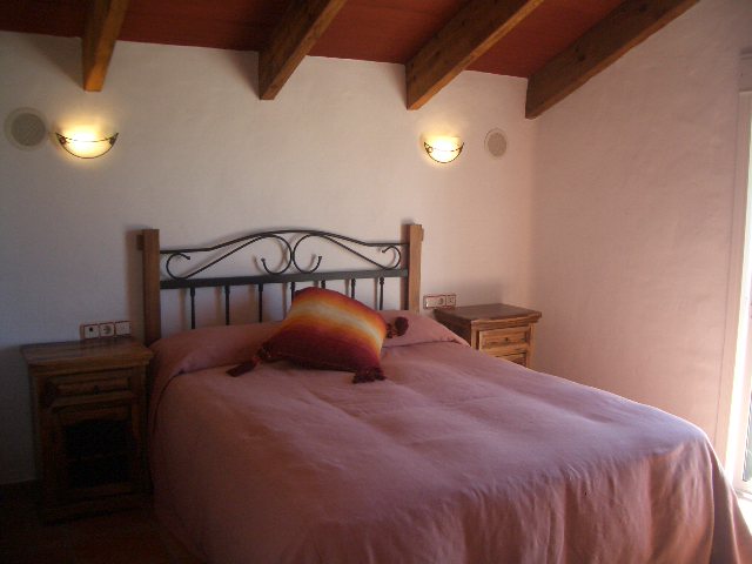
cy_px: 282
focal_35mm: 35
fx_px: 760
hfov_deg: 52.6
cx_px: 376
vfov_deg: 40.7
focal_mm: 5.8
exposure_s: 1/100
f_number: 2.6
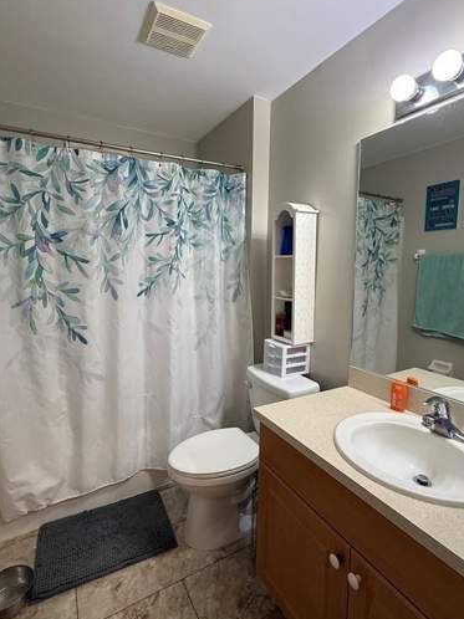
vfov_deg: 87.8
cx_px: 236
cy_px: 300
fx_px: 322
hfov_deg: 71.5
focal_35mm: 18
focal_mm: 2.22
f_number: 2.2
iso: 200
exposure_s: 1/60
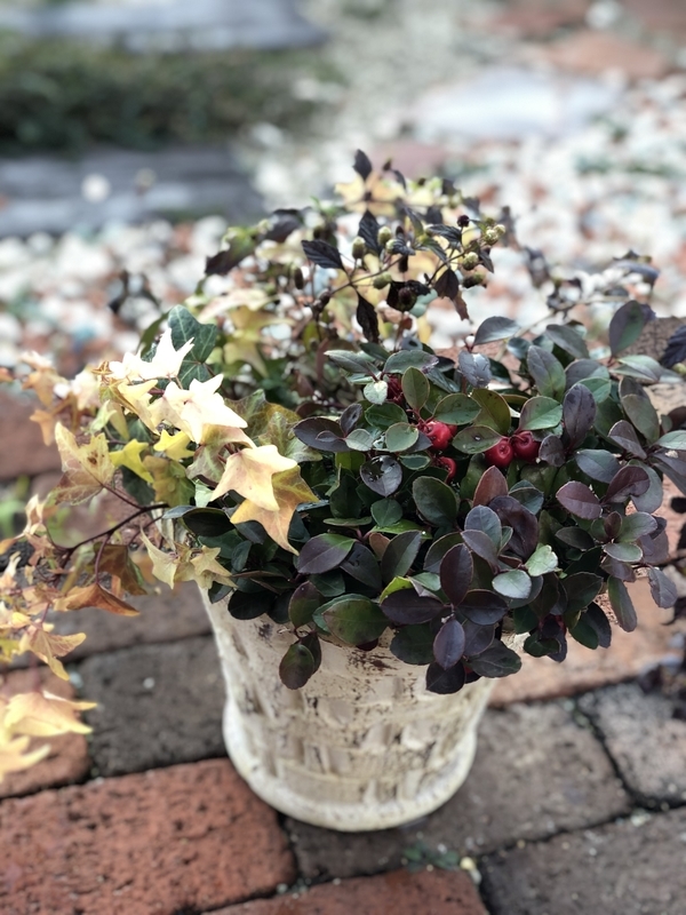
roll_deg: -1.9
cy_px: 458
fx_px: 1374
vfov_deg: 36.8
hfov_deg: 28.0
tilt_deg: -33.7
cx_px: 343
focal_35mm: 52
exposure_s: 1/60
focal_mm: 6
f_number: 2.4
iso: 40
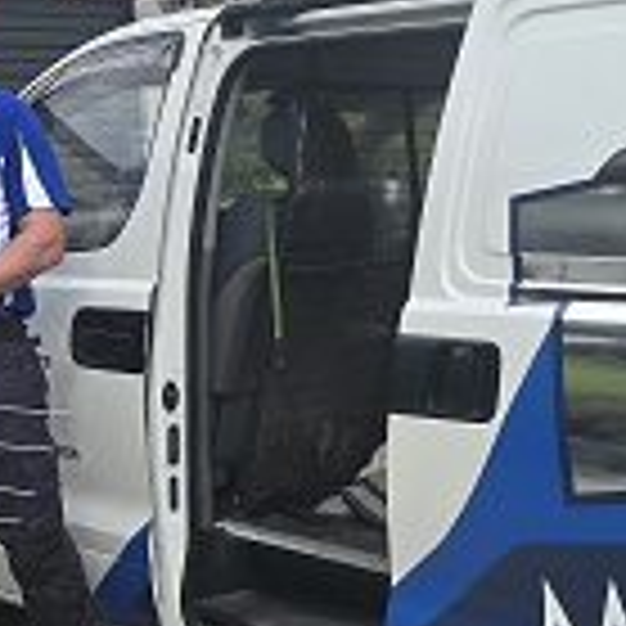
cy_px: 390
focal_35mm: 73
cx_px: 338
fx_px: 1494
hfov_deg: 23.7
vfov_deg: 23.6
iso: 12
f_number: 1.7
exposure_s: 1/440
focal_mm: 6.3
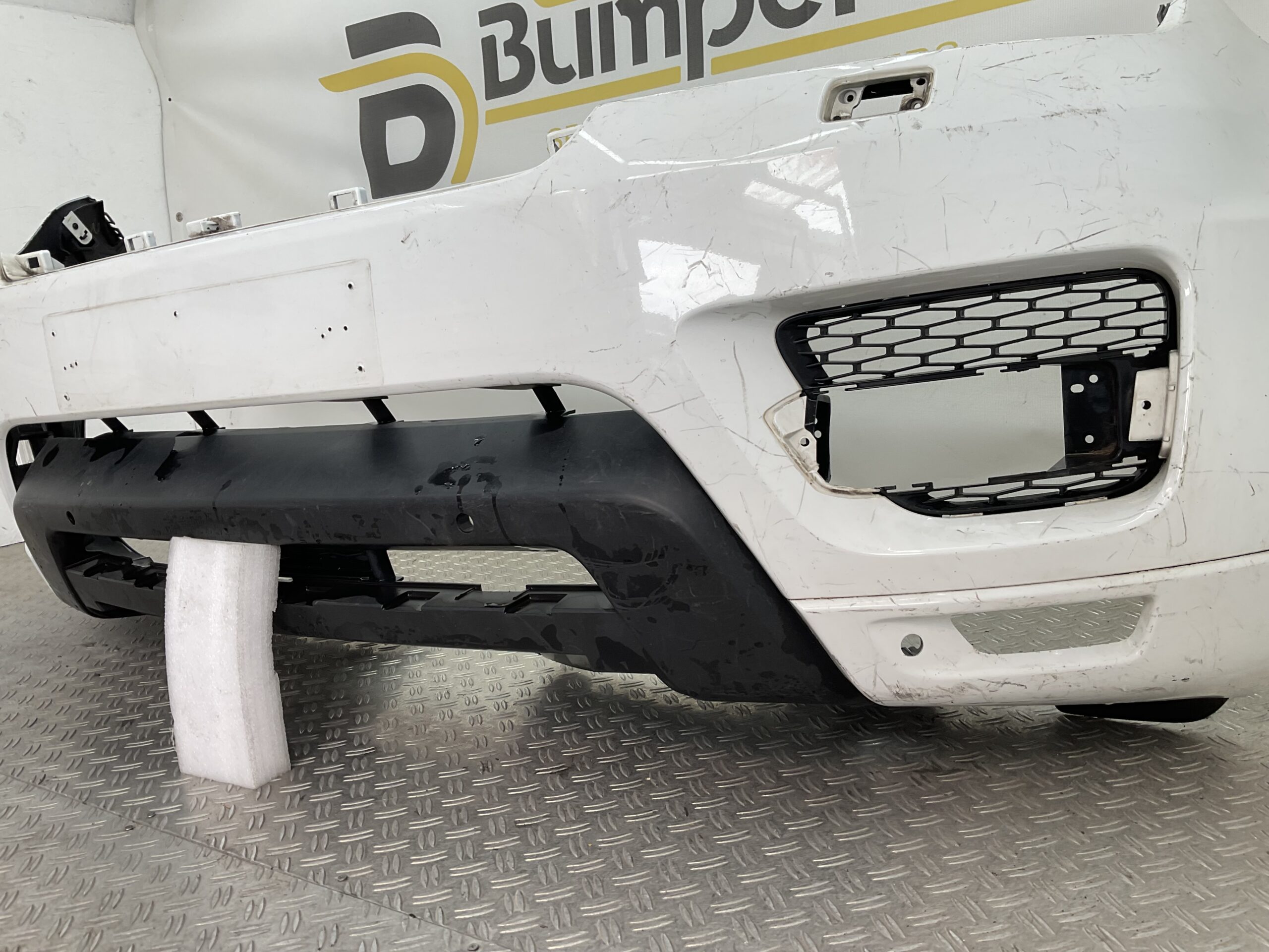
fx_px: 1063
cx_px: 634
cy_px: 476
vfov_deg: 48.2
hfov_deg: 61.7
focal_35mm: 29
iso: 16
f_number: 1.8
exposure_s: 1/149
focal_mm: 3
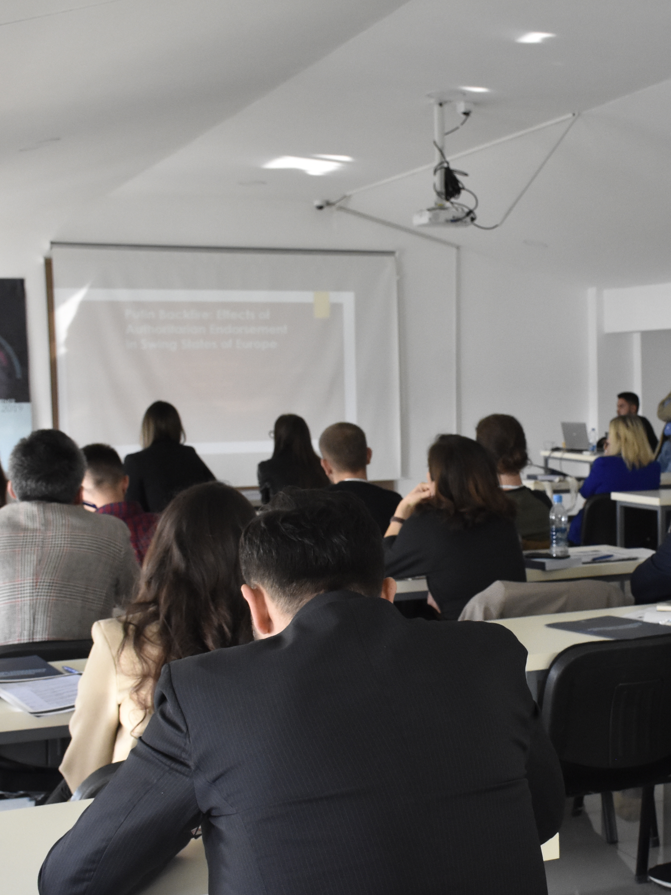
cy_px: 500
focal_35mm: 56
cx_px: 518
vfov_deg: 34.4
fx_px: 1442
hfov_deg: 25.8
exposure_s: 1/160
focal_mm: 23
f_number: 6.3
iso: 2000
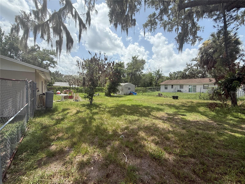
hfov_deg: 102.1
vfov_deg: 85.7
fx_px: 99
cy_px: 92
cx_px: 122
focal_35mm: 14
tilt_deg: -1.2
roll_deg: -1.1
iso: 50
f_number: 2.2
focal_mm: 2.22
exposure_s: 1/1698
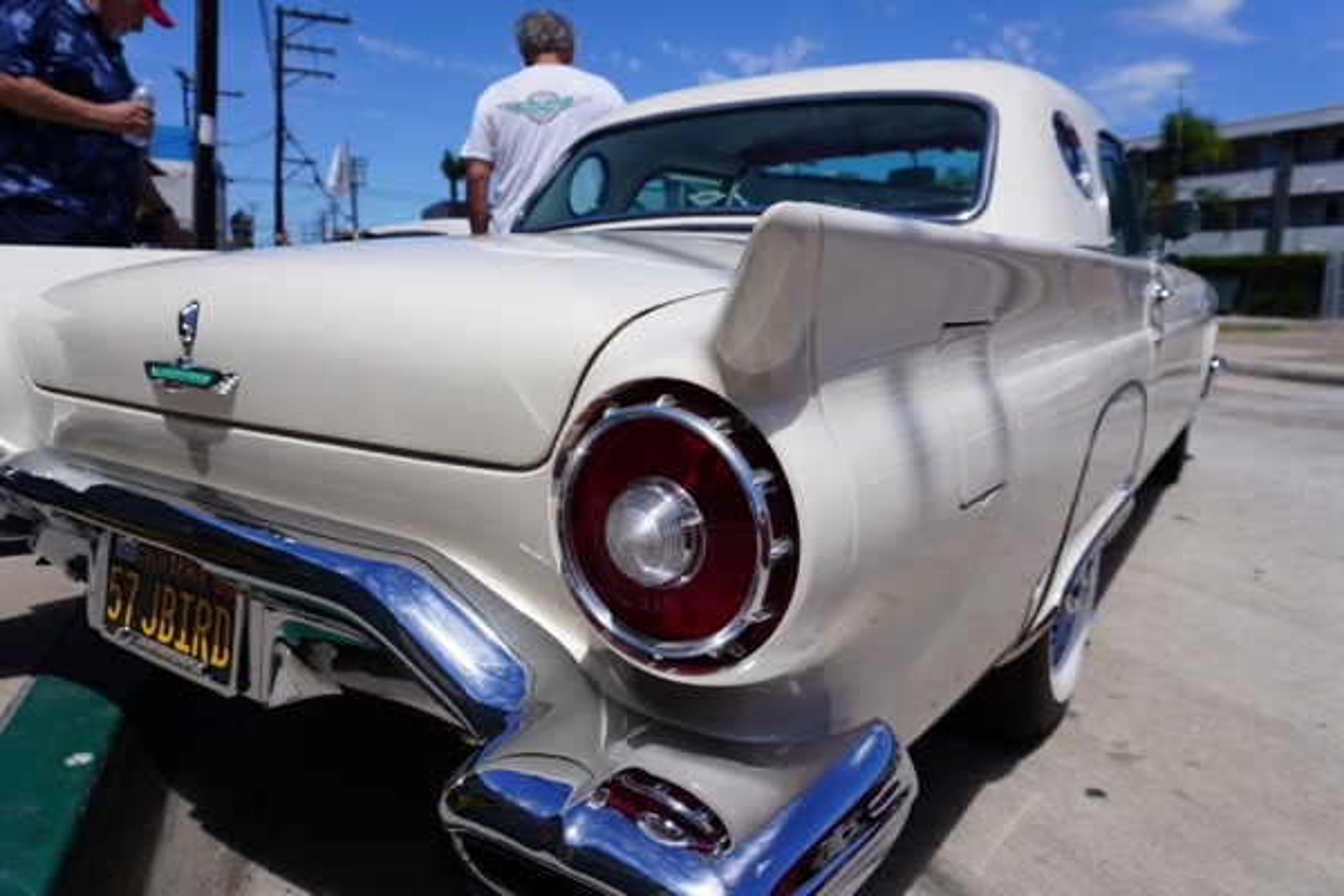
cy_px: 448
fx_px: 896
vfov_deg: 53.1
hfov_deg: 73.7
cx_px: 672
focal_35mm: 24
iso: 100
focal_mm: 16
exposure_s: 1/1250
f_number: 5
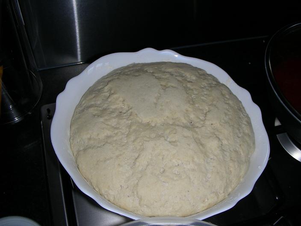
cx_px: 150
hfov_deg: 49.0
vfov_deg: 37.7
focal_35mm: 38
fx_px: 330
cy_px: 113
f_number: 3.5
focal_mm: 6.3
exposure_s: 1/60.1
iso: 50
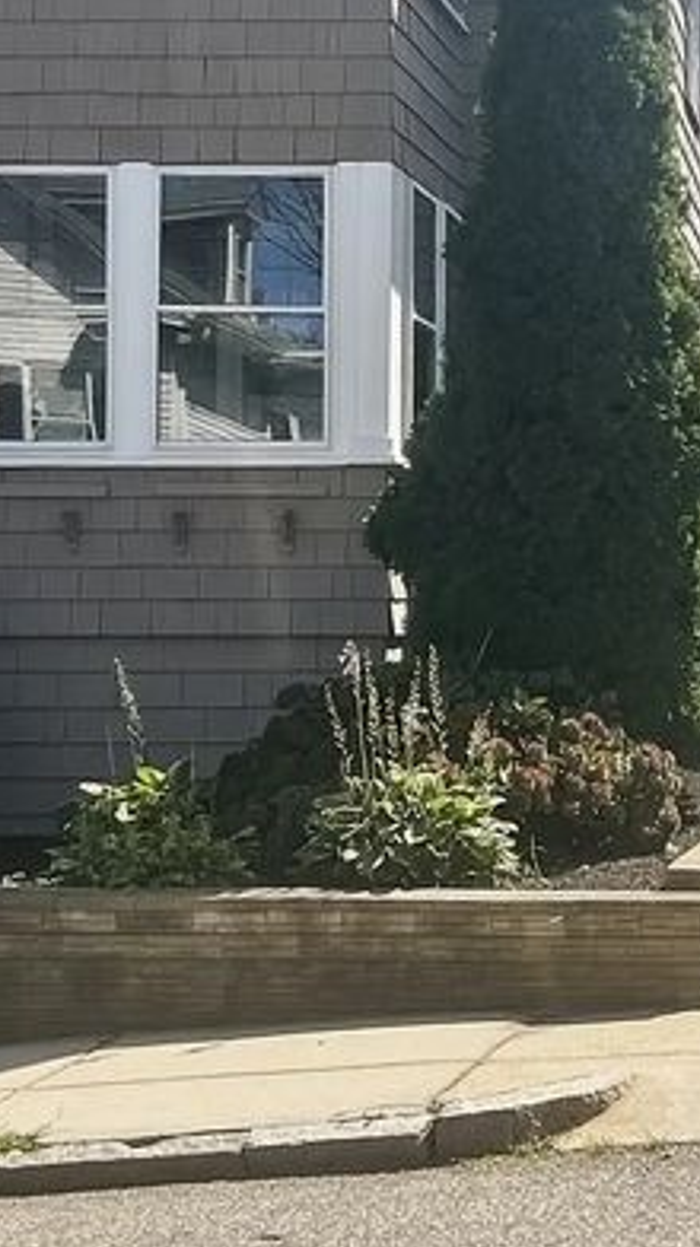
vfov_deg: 28.2
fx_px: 2446
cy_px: 318
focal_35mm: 74
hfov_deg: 16.1
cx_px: 649
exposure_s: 1/3600
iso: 50
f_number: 1.5
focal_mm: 5.7
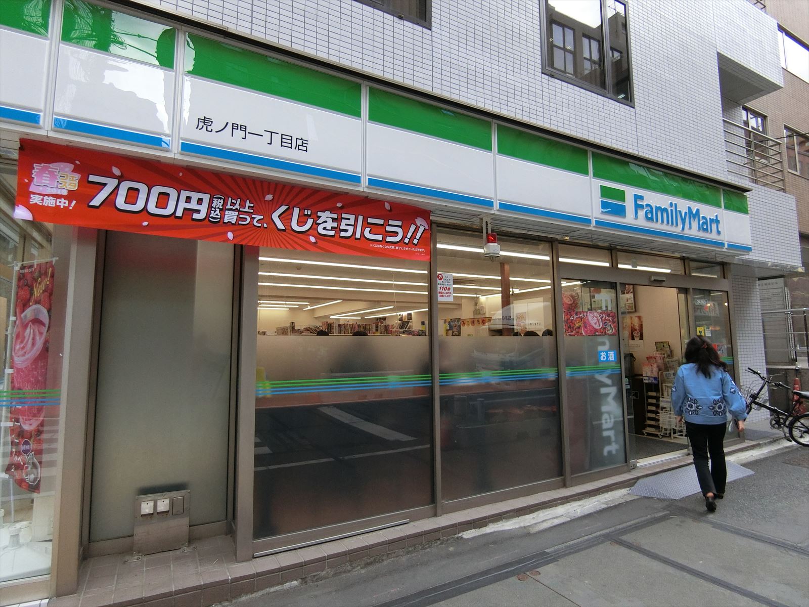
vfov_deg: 68.7
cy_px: 304
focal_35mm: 19
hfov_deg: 84.7
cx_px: 404
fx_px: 444
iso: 400
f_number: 6.9
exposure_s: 1/100
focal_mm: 4.06
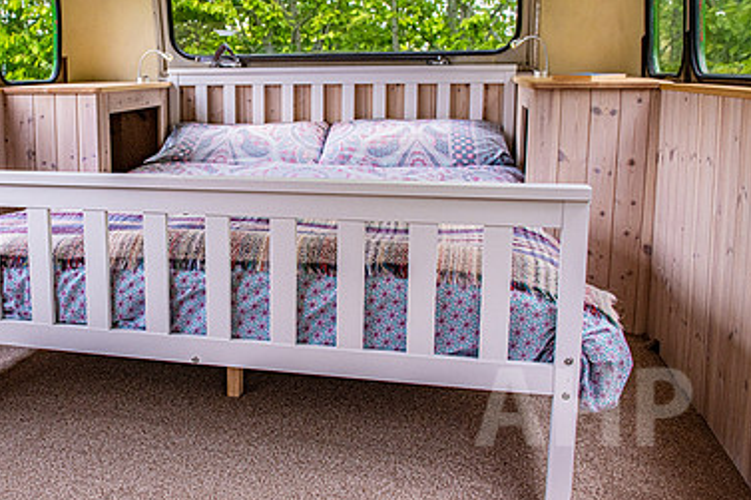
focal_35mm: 38
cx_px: 207
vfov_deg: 34.9
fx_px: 792
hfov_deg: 49.1
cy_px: 192
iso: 500
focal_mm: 24
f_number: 5.6
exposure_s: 1/640
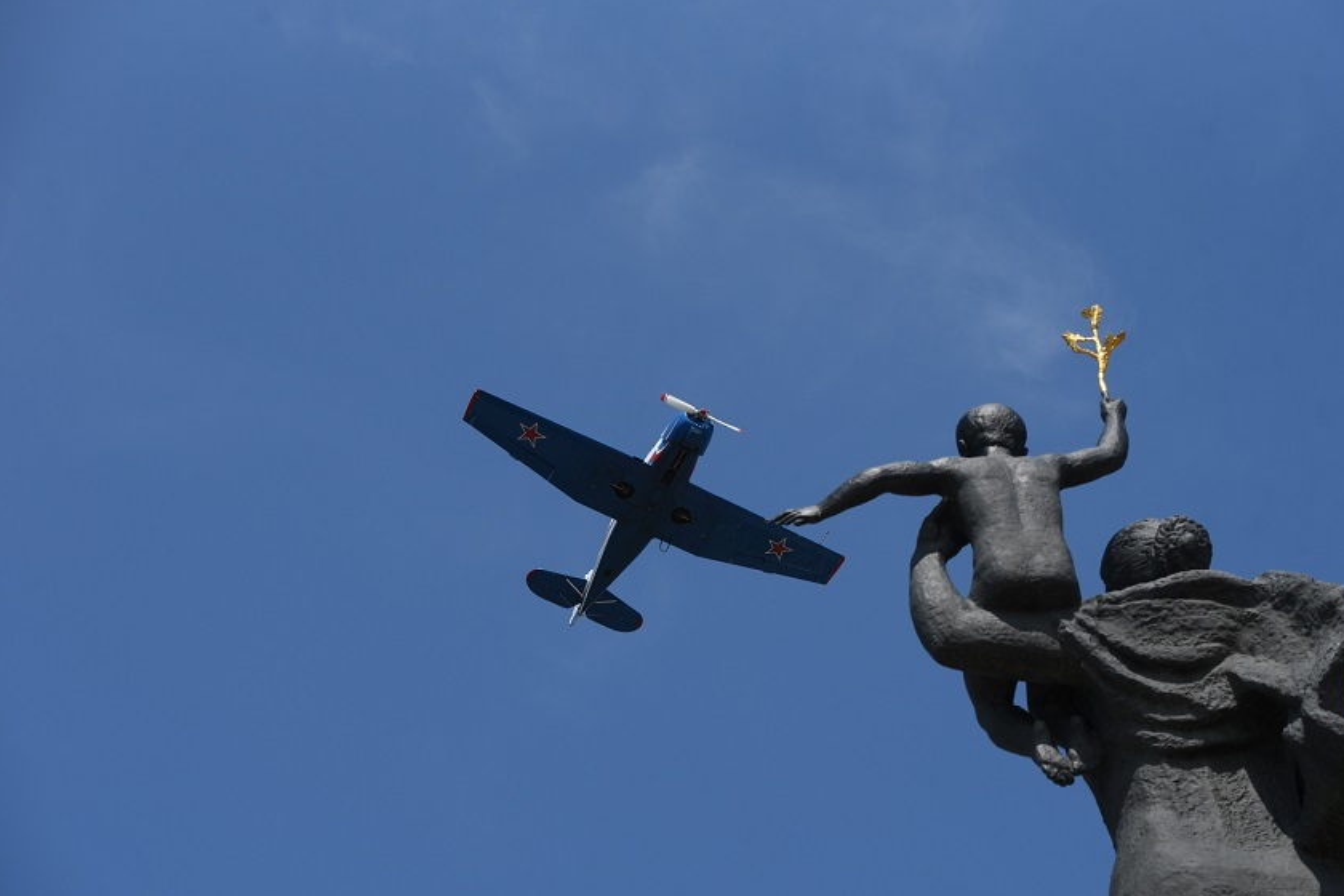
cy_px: 474
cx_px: 715
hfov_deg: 27.0
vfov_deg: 18.2
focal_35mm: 75
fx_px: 2800
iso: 200
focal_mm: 70
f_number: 5.6
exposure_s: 1/1250
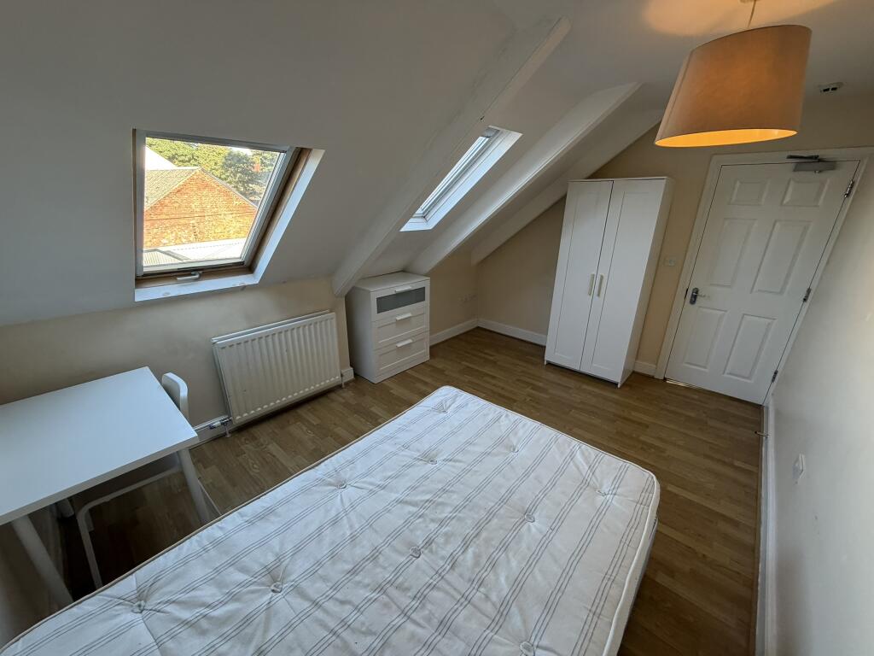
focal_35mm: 14
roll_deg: -0.8
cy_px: 328
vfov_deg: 85.7
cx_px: 437
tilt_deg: -20.4
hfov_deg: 102.1
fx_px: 353
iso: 160
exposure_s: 1/121
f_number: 2.2
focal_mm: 2.22
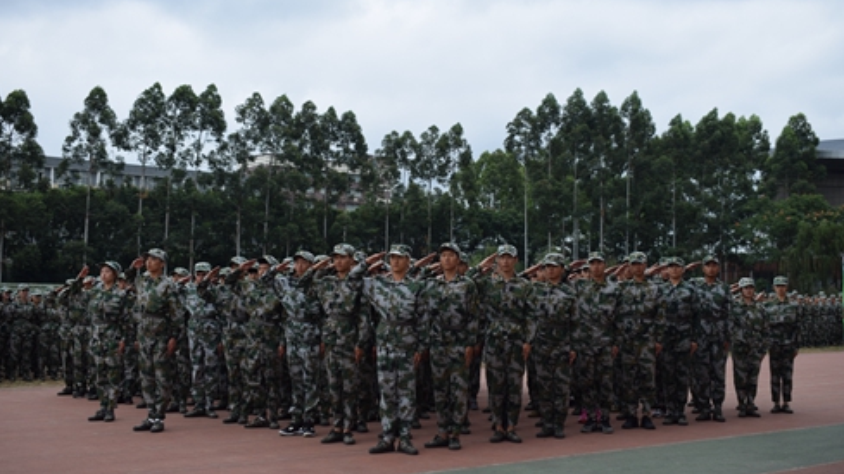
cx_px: 425
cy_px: 240
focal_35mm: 45
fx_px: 1007
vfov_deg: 26.5
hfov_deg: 45.5
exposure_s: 1/200
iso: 100
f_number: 5.6
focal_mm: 28
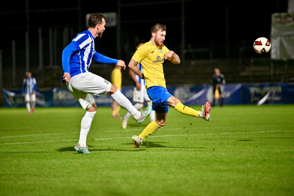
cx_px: 147
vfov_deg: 6.9
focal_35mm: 200
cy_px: 98
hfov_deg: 10.3
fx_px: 1633
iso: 3200
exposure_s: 1/1600
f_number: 2.8
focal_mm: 200
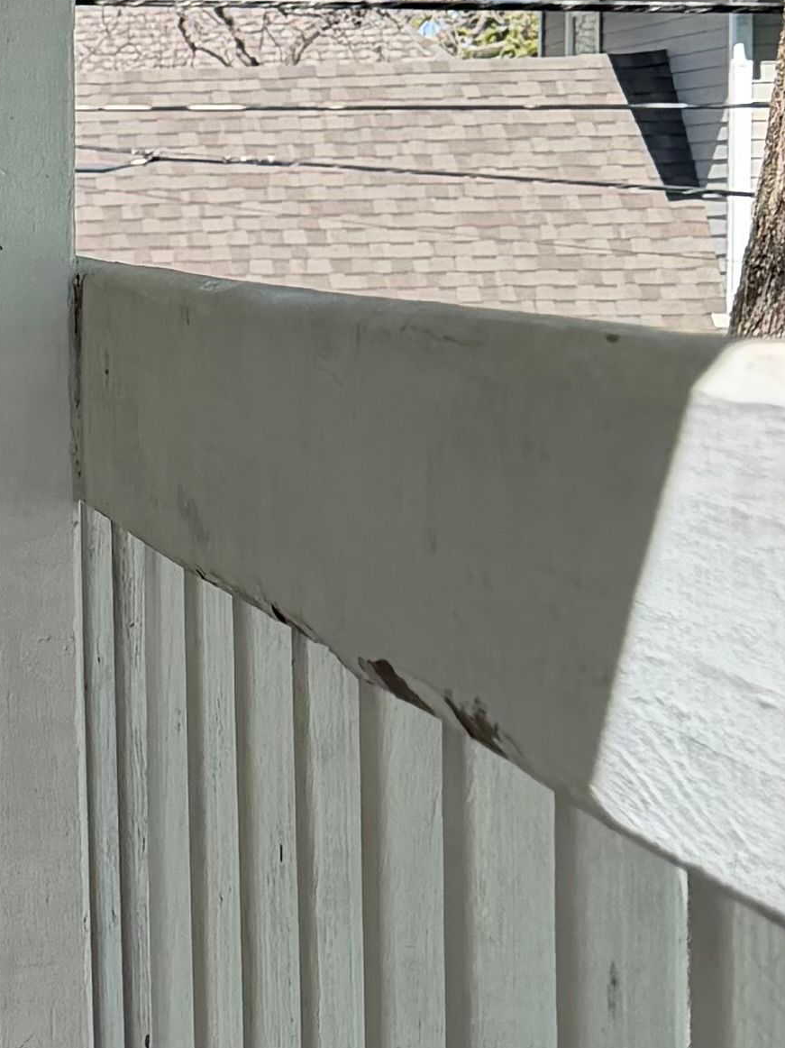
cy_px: 470
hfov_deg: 10.8
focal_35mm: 118
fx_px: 3569
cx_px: -1068
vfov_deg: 16.7
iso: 100
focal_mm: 6.76
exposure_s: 1/1437
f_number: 1.78
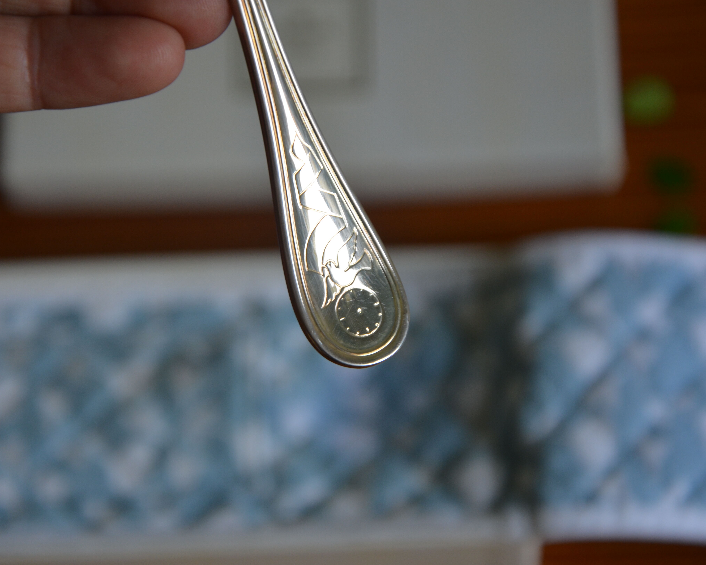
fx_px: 3021
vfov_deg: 10.7
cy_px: 283
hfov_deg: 13.3
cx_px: 306
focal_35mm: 145
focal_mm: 85
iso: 400
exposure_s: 1/125
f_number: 6.3
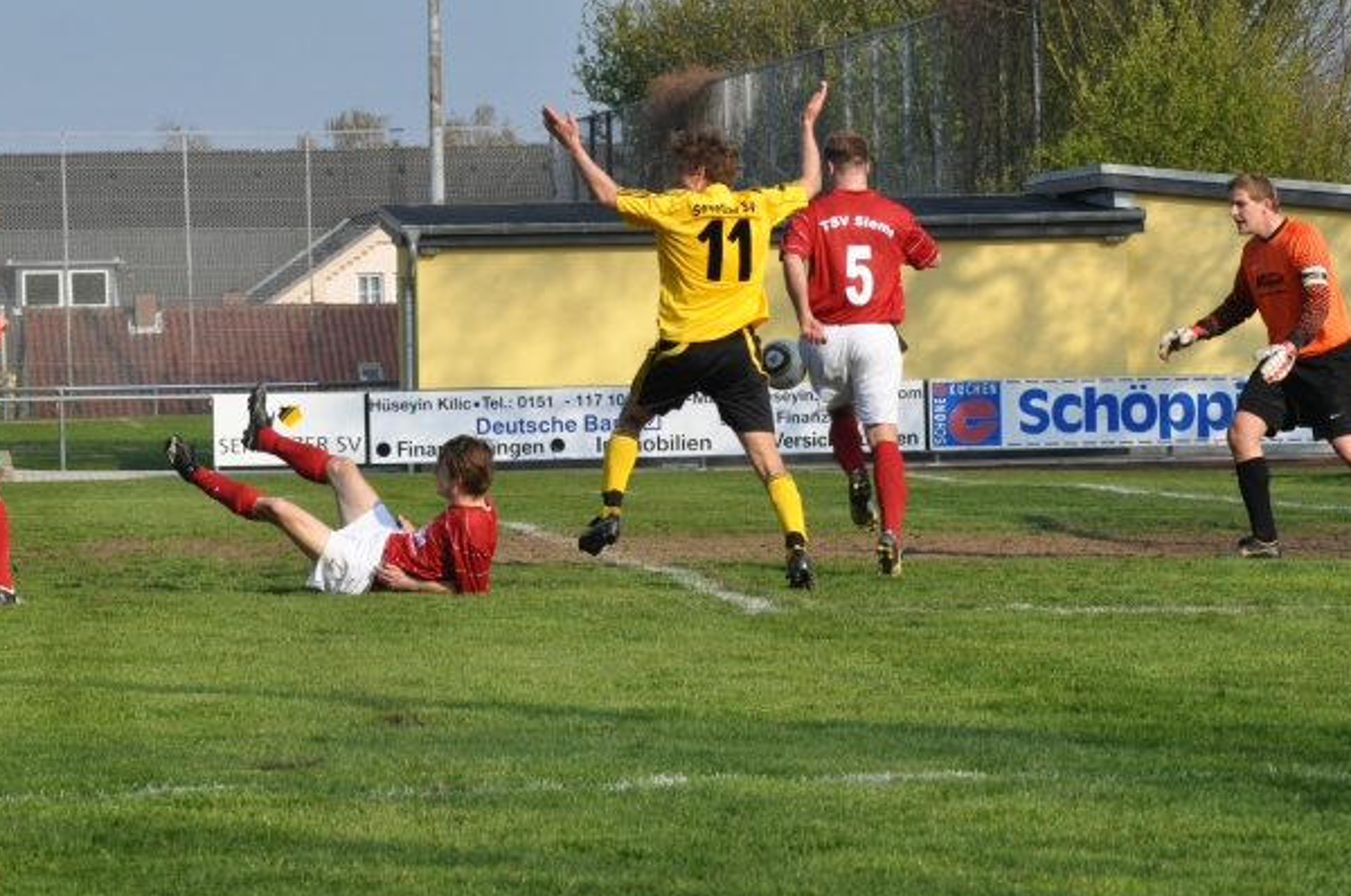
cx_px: 545
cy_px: 580
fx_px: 6894
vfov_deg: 7.4
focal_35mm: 184
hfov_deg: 11.2
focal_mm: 92
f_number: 10
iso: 800
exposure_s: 1/1000
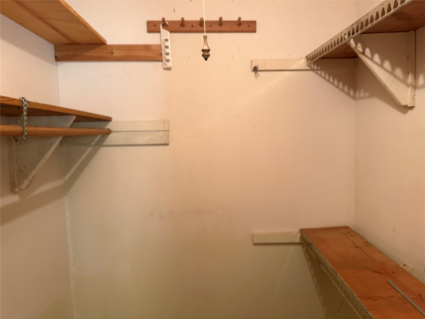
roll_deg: +0.1
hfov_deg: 71.6
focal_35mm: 24
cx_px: 212
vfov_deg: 56.8
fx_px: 295
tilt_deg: -5.0
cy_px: 160
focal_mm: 6.76
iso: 250
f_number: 1.78
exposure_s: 1/60
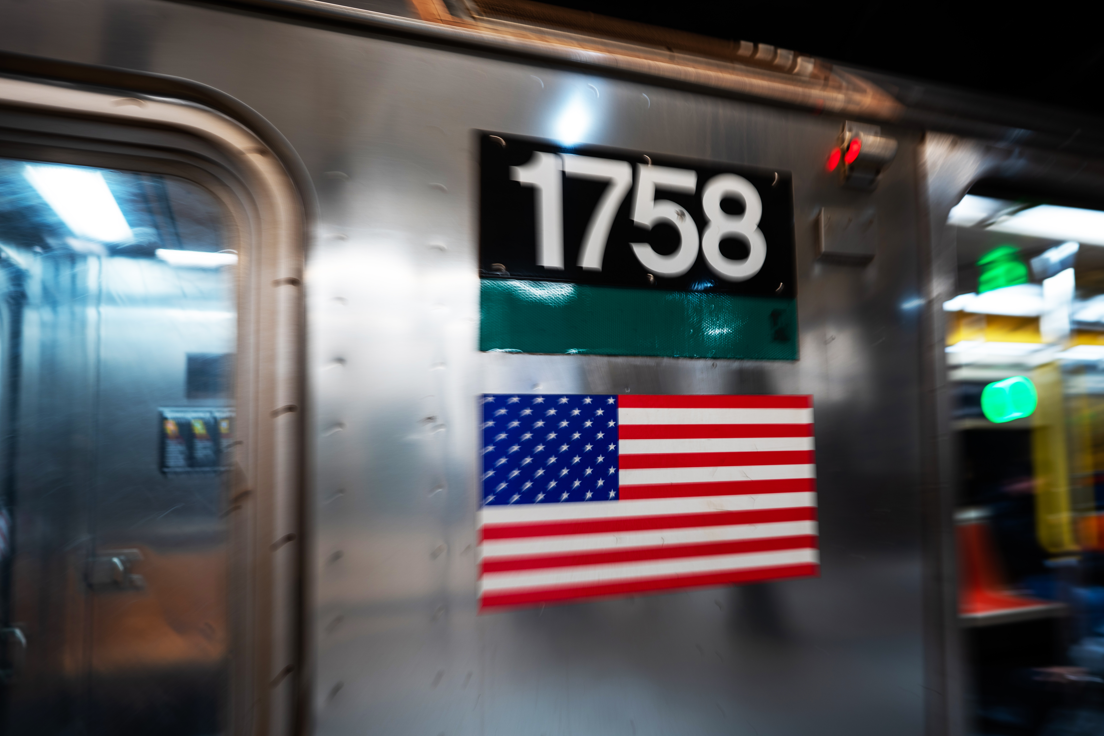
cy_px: 382
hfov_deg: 71.5
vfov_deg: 51.3
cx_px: 551
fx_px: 767
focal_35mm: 25
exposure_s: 1/8
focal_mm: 24
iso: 50
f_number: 2.8
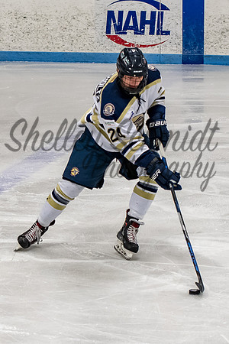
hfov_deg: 7.1
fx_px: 1837
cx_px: 66
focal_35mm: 193
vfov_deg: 10.7
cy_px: 170
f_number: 3.2
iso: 1600
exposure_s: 1/800
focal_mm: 70
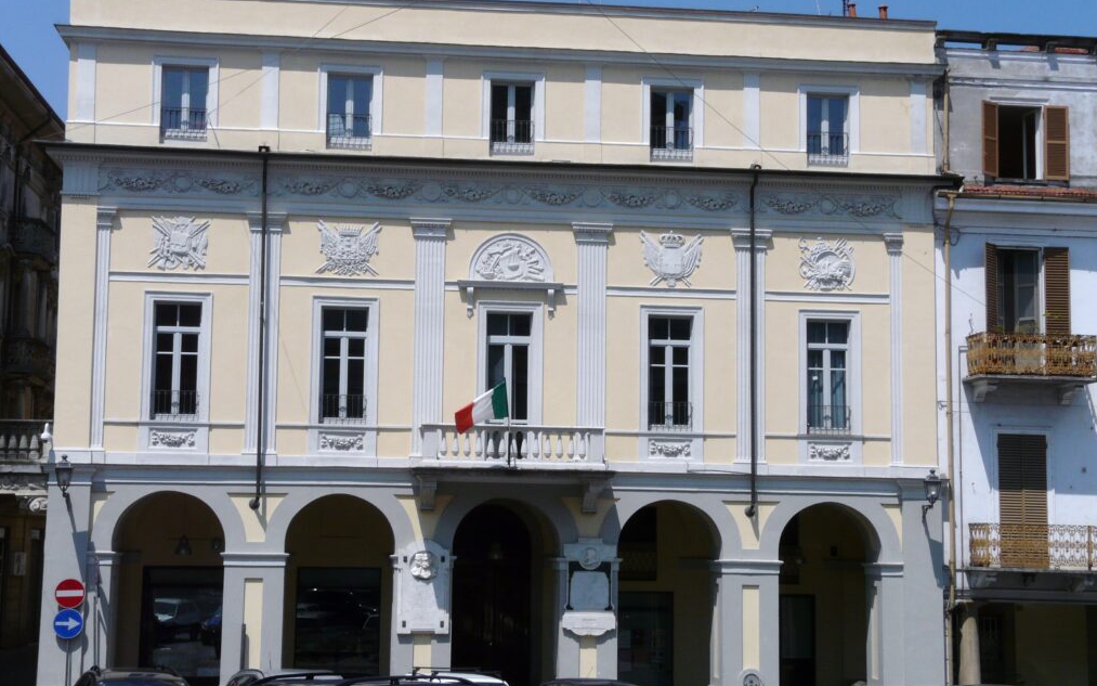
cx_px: 552
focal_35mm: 60
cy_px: 334
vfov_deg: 21.6
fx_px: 1794
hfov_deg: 34.0
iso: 100
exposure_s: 1/500
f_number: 8
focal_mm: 9.2
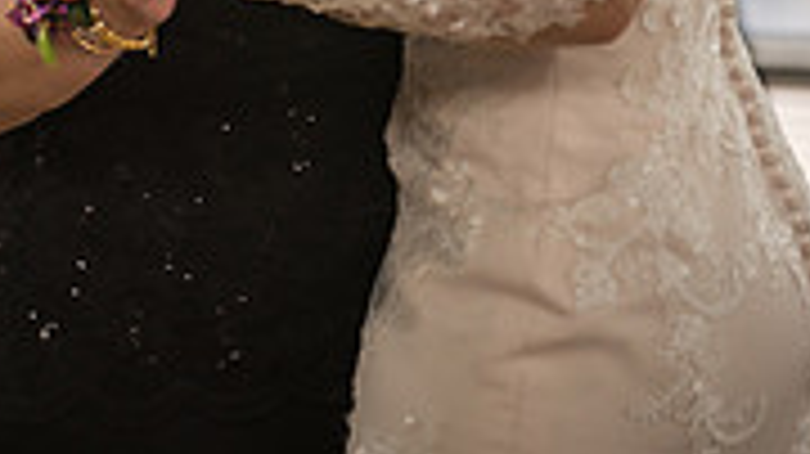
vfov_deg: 3.0
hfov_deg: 5.3
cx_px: 243
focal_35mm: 405
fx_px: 8693
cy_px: -472
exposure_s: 1/320
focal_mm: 155
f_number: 2.8
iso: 400
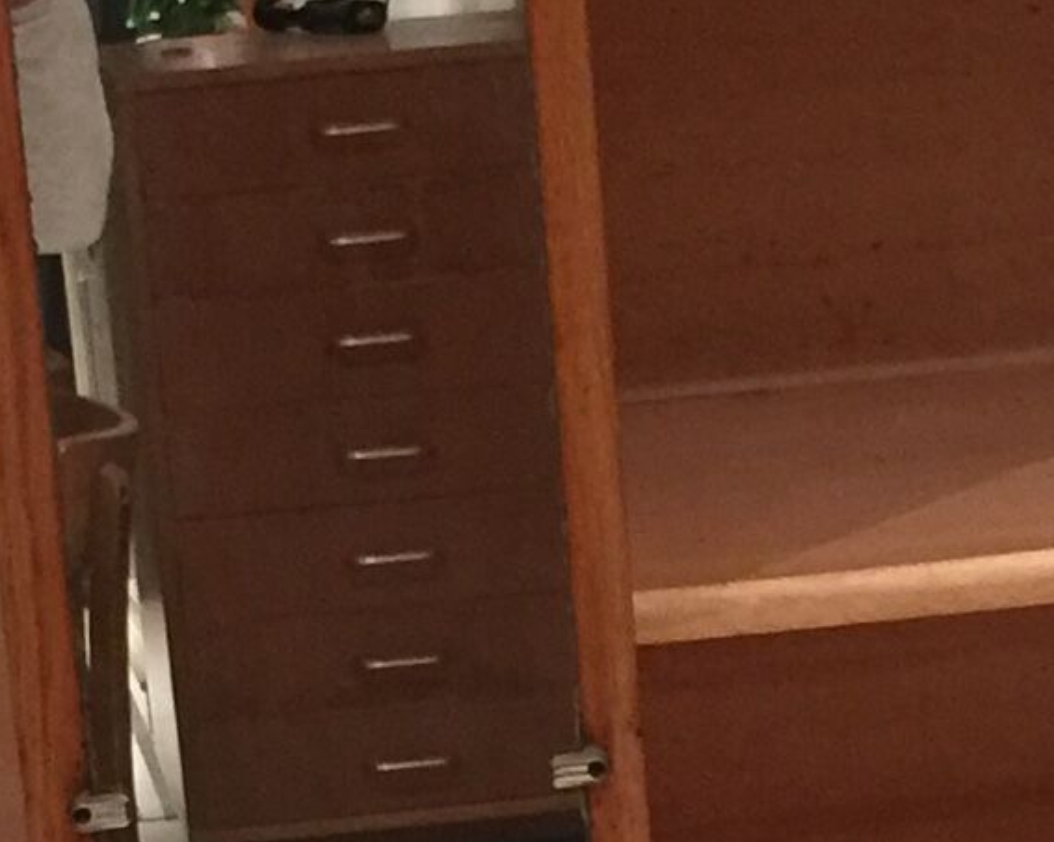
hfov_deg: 11.8
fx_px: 5082
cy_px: 1188
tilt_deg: -15.6
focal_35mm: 163
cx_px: 712
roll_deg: +4.1
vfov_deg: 9.3
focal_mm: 4.15
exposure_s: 1/17
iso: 160
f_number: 2.2
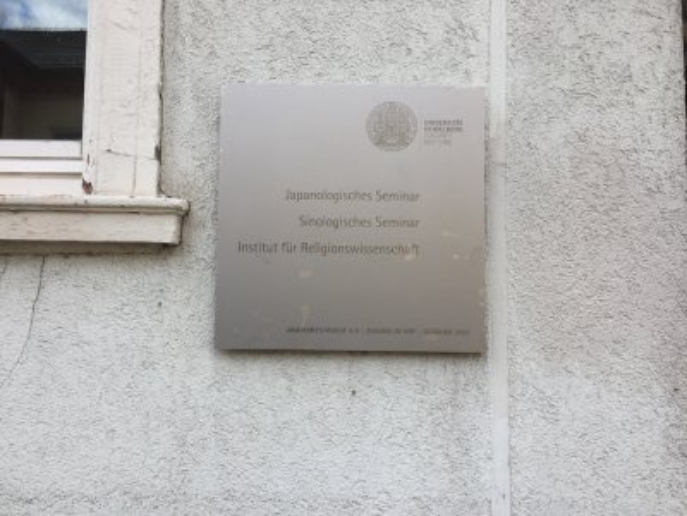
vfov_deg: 48.2
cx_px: 344
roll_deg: -2.0
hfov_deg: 61.7
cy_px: 258
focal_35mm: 29
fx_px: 576
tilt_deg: +3.5
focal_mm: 4.15
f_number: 2.2
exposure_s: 1/648
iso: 32
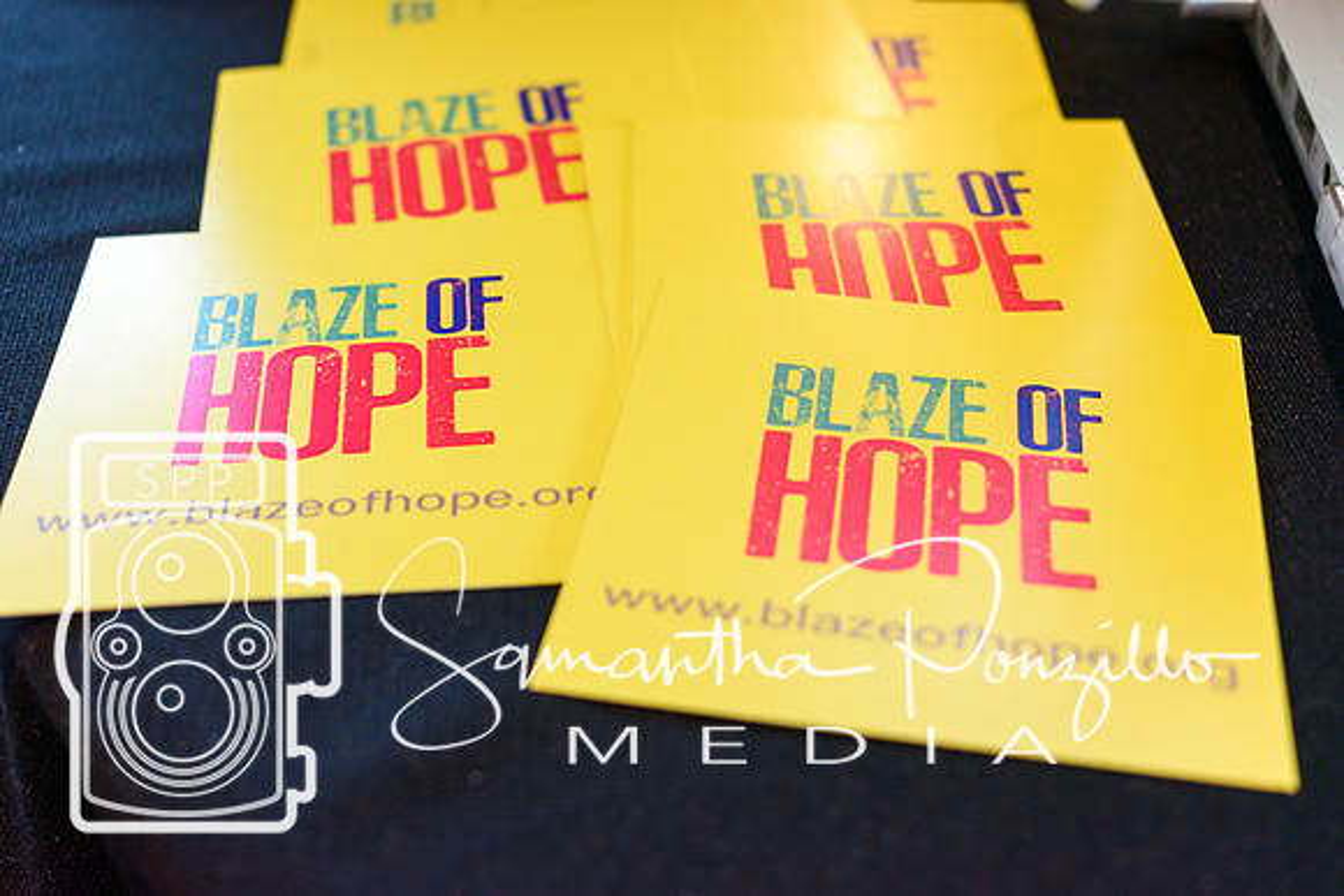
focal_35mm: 46
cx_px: 672
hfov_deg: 42.3
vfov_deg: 29.0
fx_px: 1736
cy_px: 448
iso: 400
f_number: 5
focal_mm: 31
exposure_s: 1/100
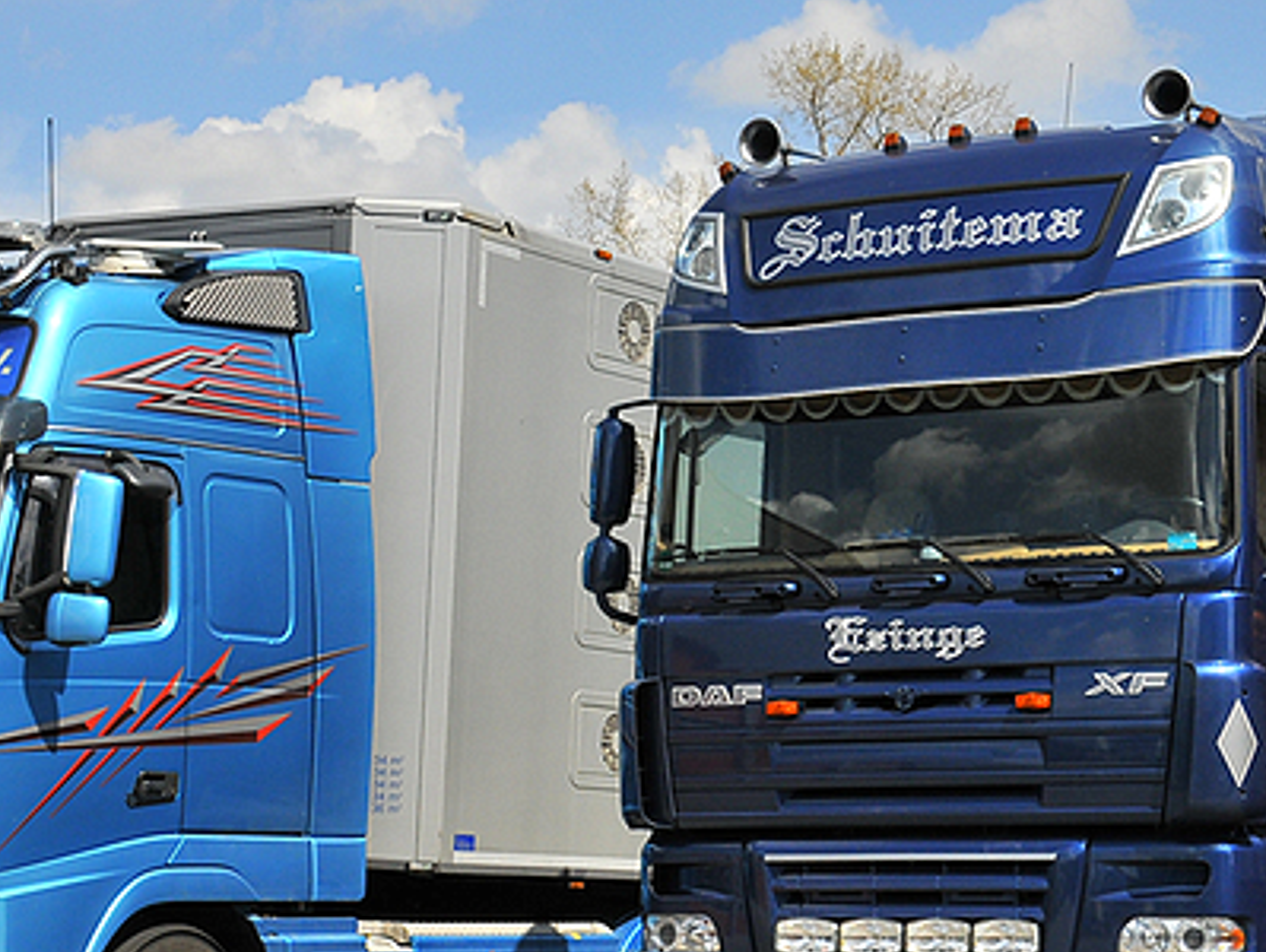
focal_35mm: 101
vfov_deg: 14.7
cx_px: 685
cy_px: 579
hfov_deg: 19.4
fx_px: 3696
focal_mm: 35
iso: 320
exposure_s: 1/500
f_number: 11
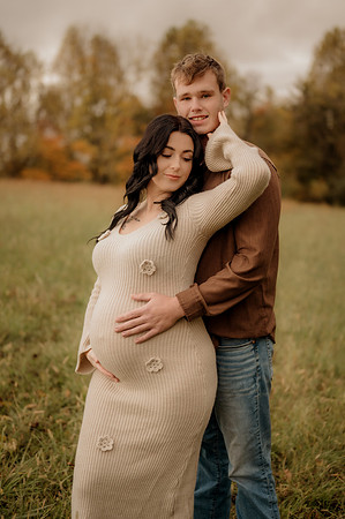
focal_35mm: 50
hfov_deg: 26.9
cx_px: 172
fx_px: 720
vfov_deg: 39.6
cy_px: 260
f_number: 1.8
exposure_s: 1/320
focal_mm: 50
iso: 200
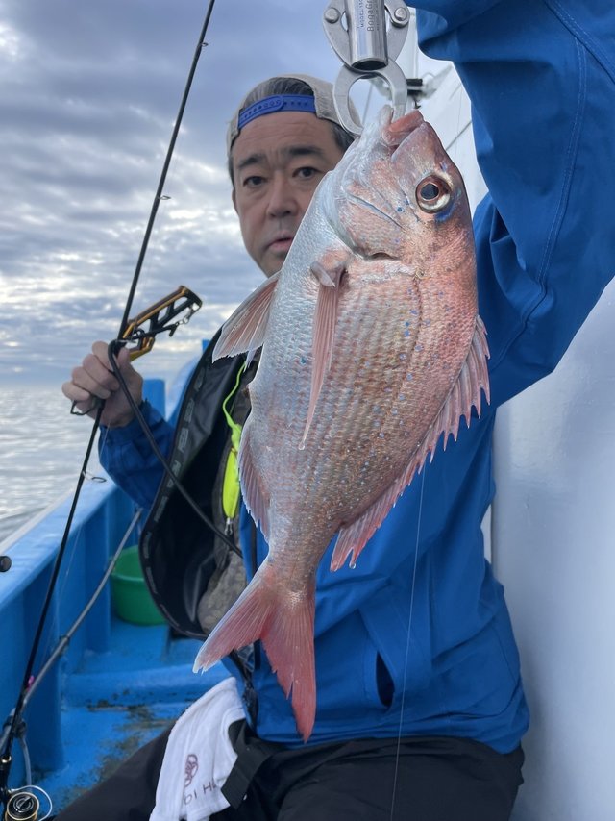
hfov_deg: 53.0
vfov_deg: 67.3
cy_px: 410
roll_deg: -1.7
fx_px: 616
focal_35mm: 26
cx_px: 308
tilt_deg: -0.4
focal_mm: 4.2
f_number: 1.6
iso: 32
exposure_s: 1/868
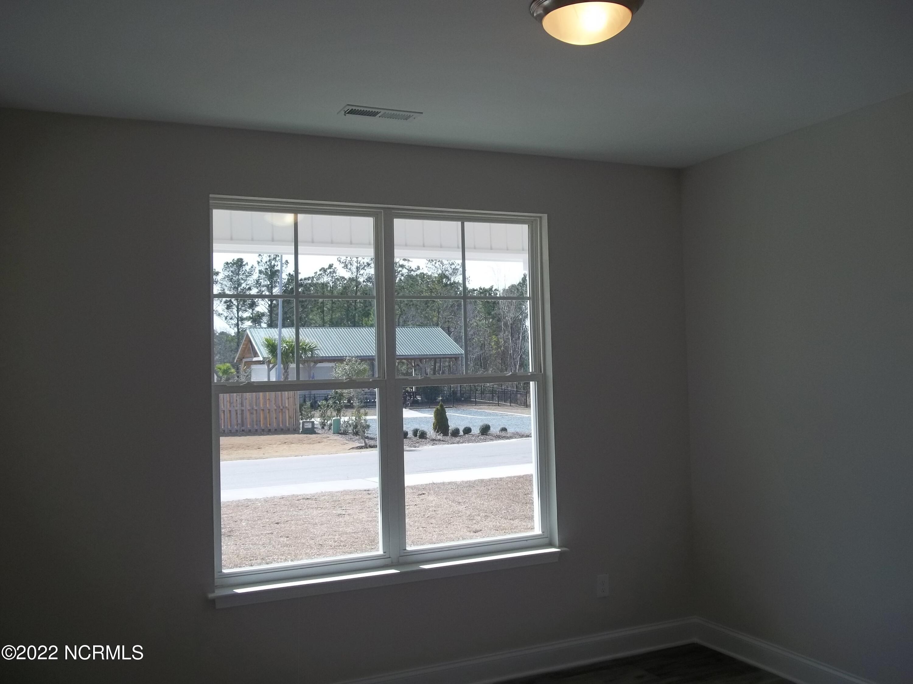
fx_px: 844
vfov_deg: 44.2
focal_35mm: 32
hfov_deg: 56.8
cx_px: 456
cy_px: 342
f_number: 2.9
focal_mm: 5.7
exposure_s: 1/400
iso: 64
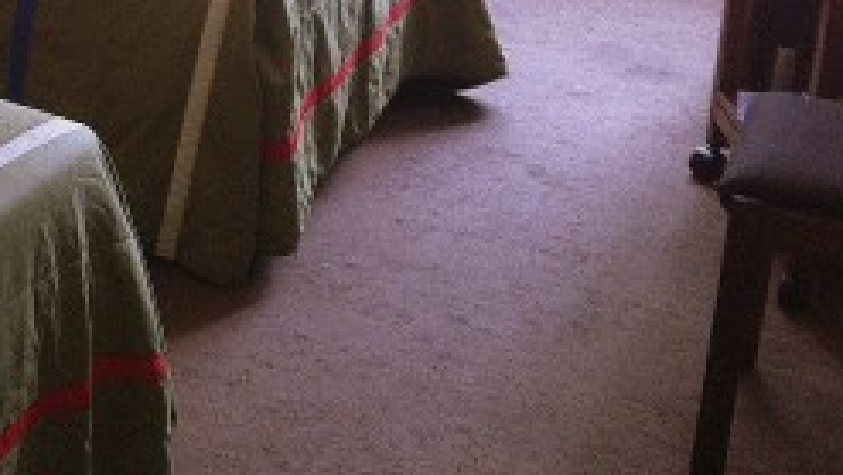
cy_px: -178
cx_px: -148
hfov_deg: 20.3
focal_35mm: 99
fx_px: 2213
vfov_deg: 11.8
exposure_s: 1/15
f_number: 2.8
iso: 125
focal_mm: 3.85
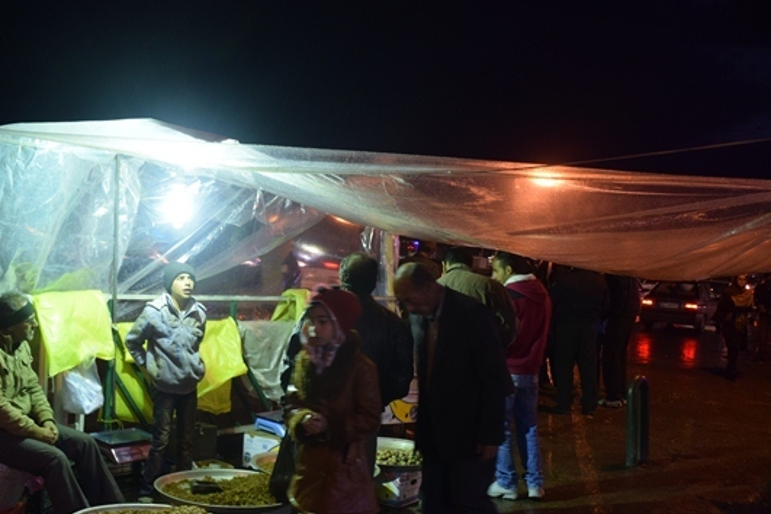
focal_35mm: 42
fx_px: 891
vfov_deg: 32.2
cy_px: 287
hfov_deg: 46.8
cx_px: 356
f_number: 5
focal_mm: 23
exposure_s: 1/40
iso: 800
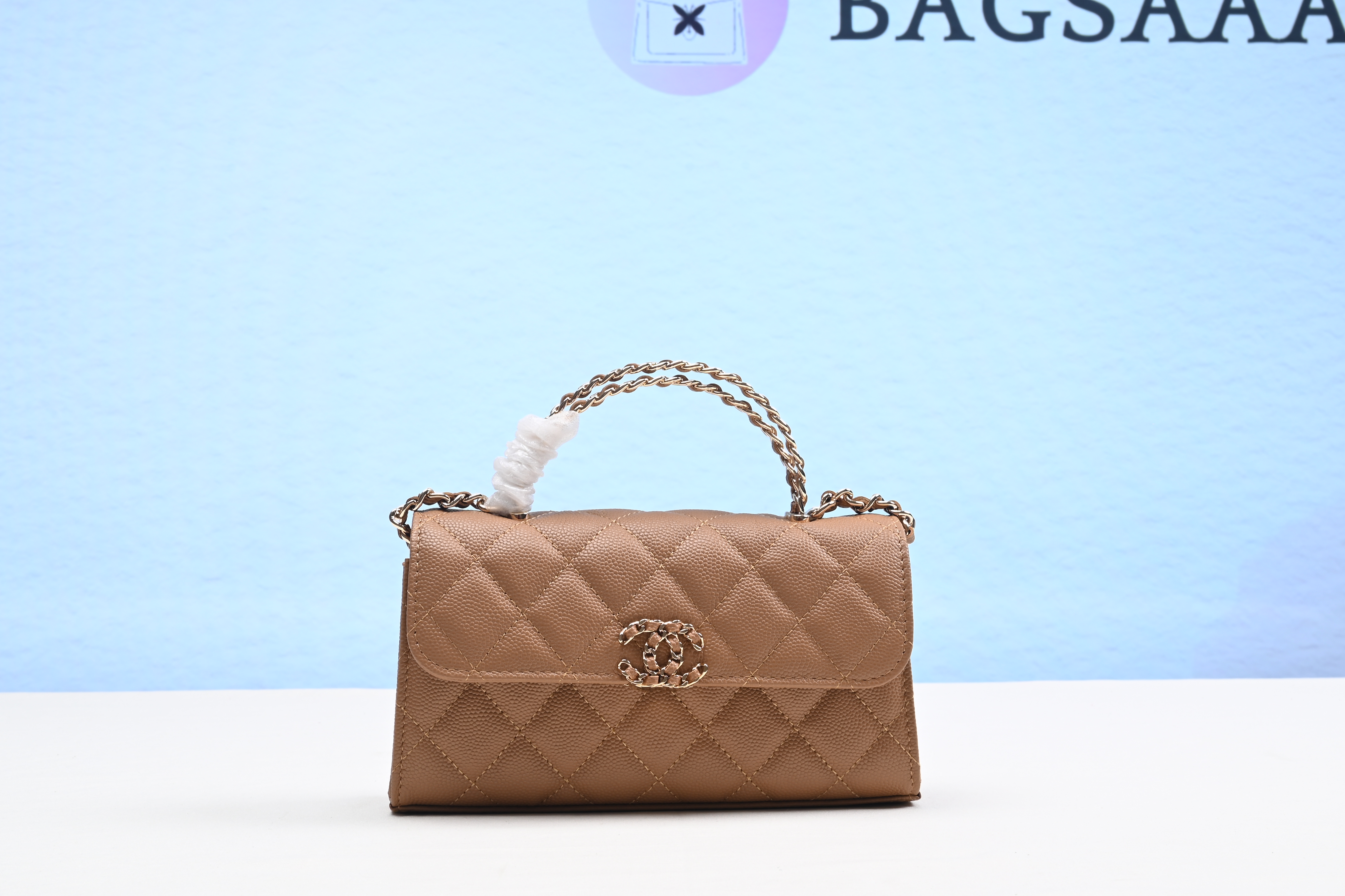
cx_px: 623
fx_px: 1868
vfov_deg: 27.0
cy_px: 441
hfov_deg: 39.6
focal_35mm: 50
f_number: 16
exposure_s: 1/2
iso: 100
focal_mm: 38
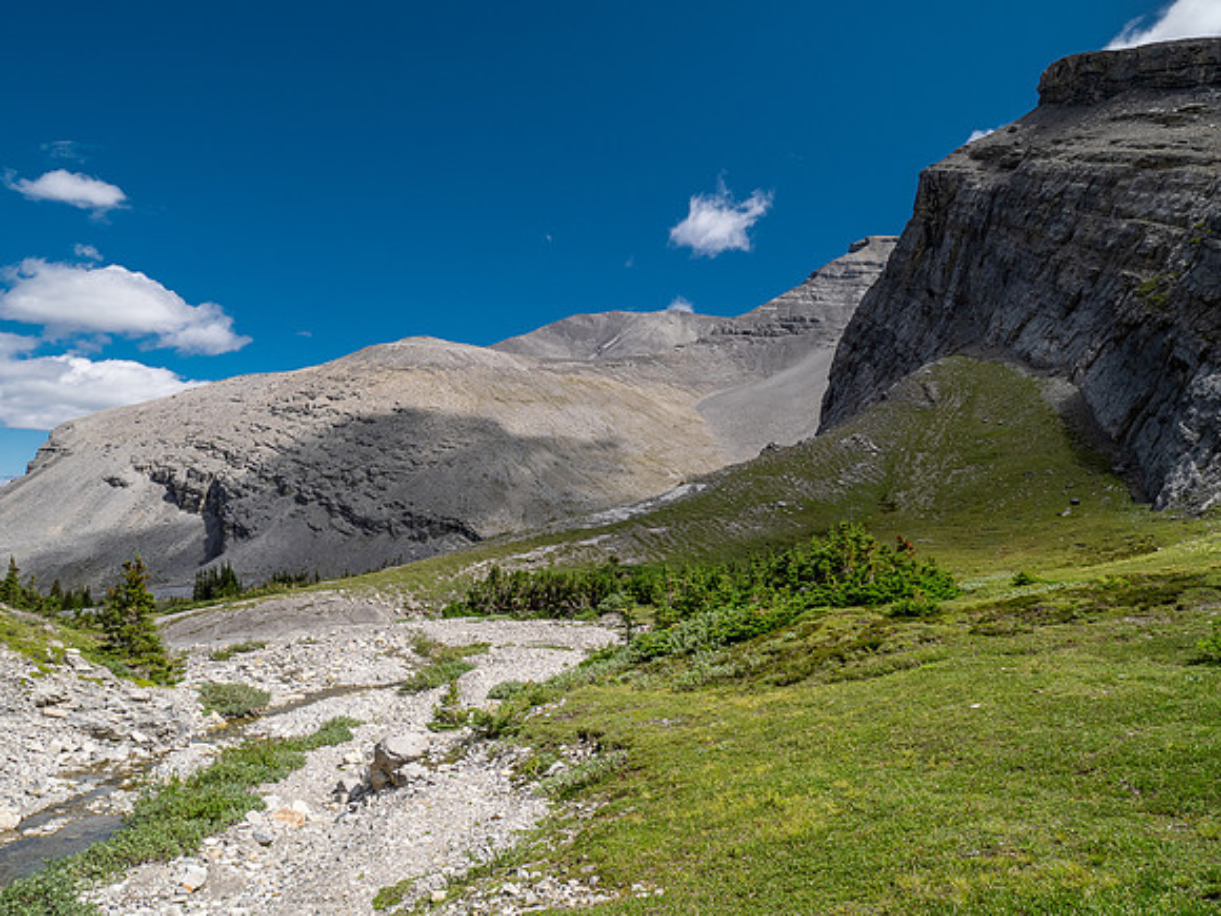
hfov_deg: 67.3
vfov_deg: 53.1
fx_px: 917
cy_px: 458
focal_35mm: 26
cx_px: 610
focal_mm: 13
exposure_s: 1/200
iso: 200
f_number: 8
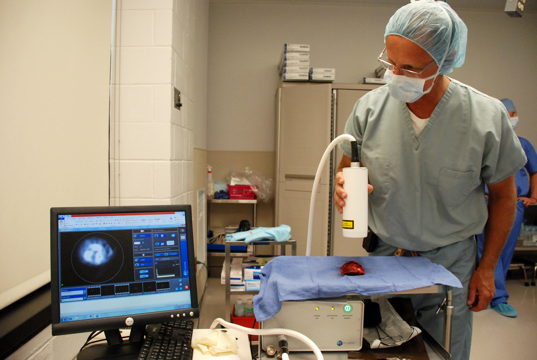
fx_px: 403
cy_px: 180
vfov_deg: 48.1
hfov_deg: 67.3
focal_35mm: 27
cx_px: 268
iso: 1250
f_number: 3.5
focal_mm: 18
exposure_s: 1/160
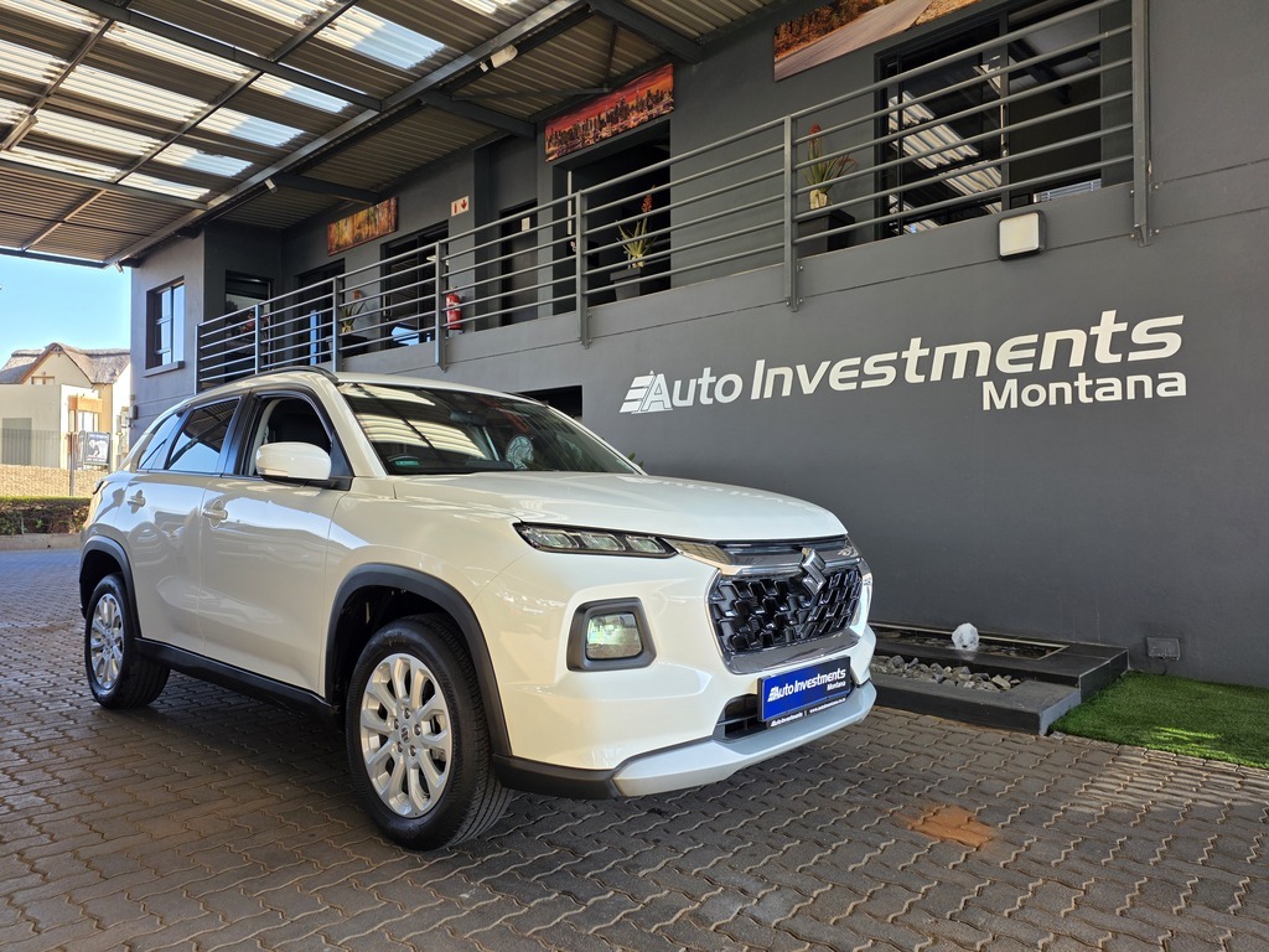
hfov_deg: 73.9
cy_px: 476
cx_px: 634
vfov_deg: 58.9
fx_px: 843
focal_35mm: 23
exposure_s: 1/68
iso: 16
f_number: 1.7
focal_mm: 6.25
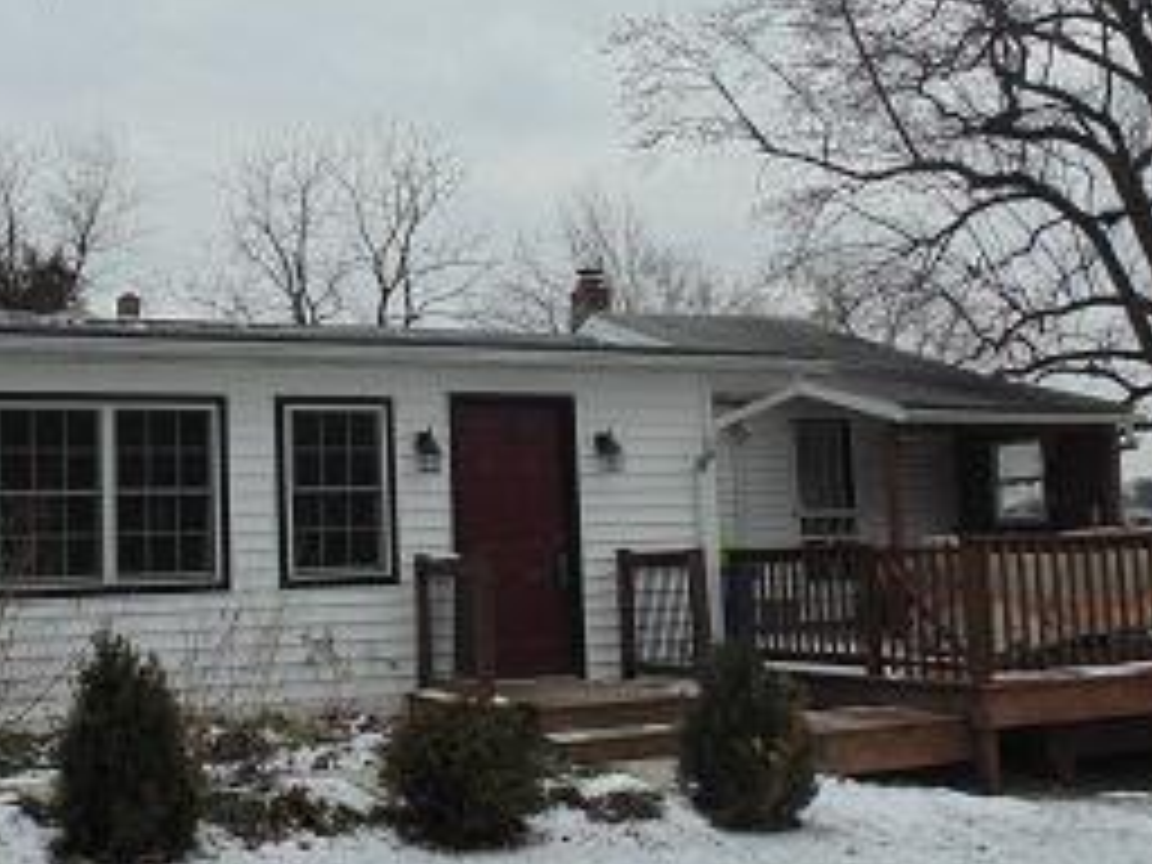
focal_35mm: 43
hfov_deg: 43.7
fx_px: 1431
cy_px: 425
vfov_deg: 33.6
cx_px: 472
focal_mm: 4
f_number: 3.1
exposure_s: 1/640
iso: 80
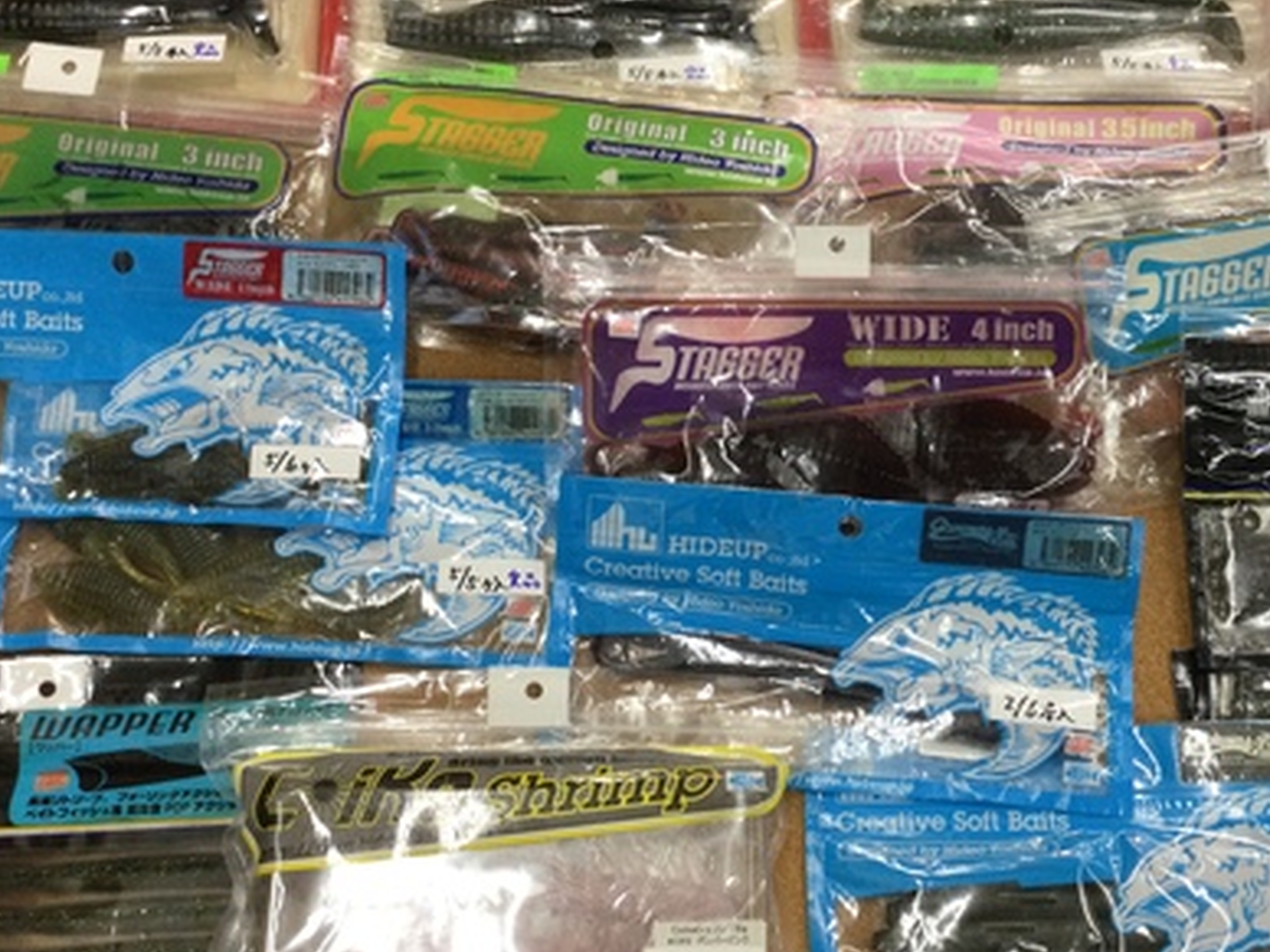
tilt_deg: -69.9
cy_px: 442
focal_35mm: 48
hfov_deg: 39.4
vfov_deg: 30.3
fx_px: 1761
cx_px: 786
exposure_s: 1/40
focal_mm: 3.3
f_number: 2.4
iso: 32
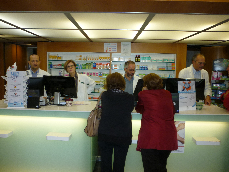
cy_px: 86
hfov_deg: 61.7
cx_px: 114
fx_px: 192
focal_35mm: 29
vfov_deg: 48.2
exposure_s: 1/30
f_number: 3.3
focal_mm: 5.2
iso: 125
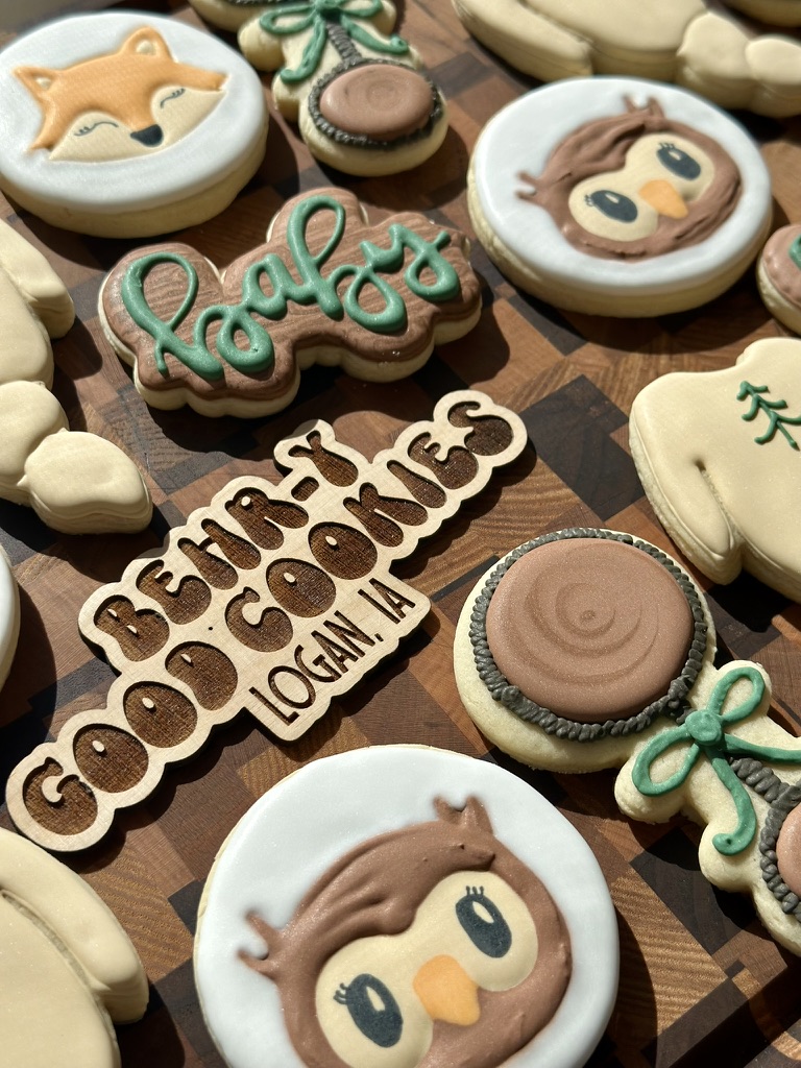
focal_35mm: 48
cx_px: 400
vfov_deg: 39.7
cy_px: 534
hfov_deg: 30.3
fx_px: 1481
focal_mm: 6.86
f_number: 1.78
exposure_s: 1/4016
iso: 100
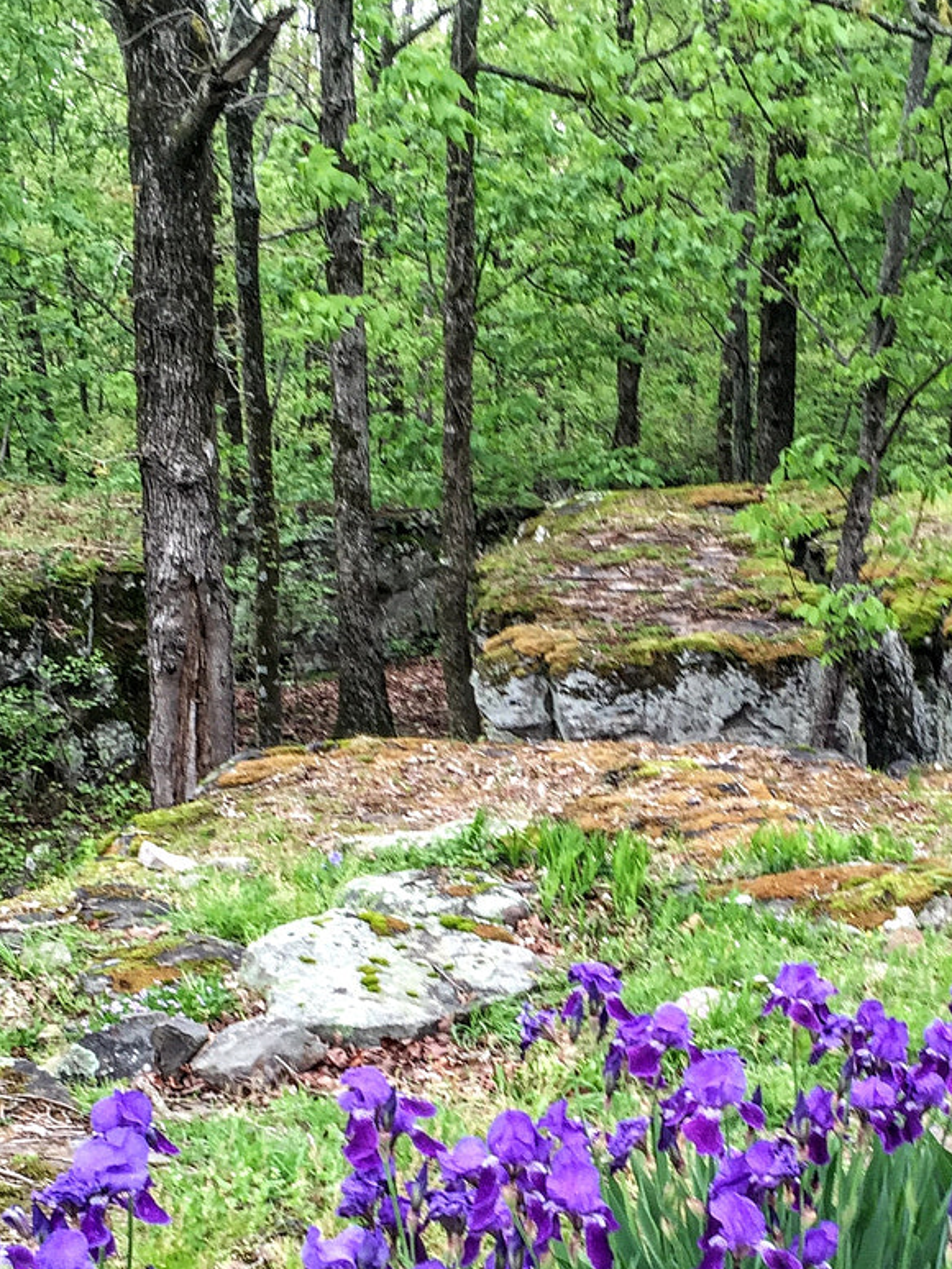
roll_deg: -0.9
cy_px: 944
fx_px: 2200
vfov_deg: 31.6
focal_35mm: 60
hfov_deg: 24.3
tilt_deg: -16.0
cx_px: 629
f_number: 2.2
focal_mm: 4.15
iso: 40
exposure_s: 1/120
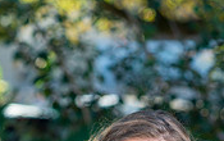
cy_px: 285
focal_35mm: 222
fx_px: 1357
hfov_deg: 9.4
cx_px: 141
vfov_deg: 5.8
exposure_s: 1/160
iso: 200
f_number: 4
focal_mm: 85
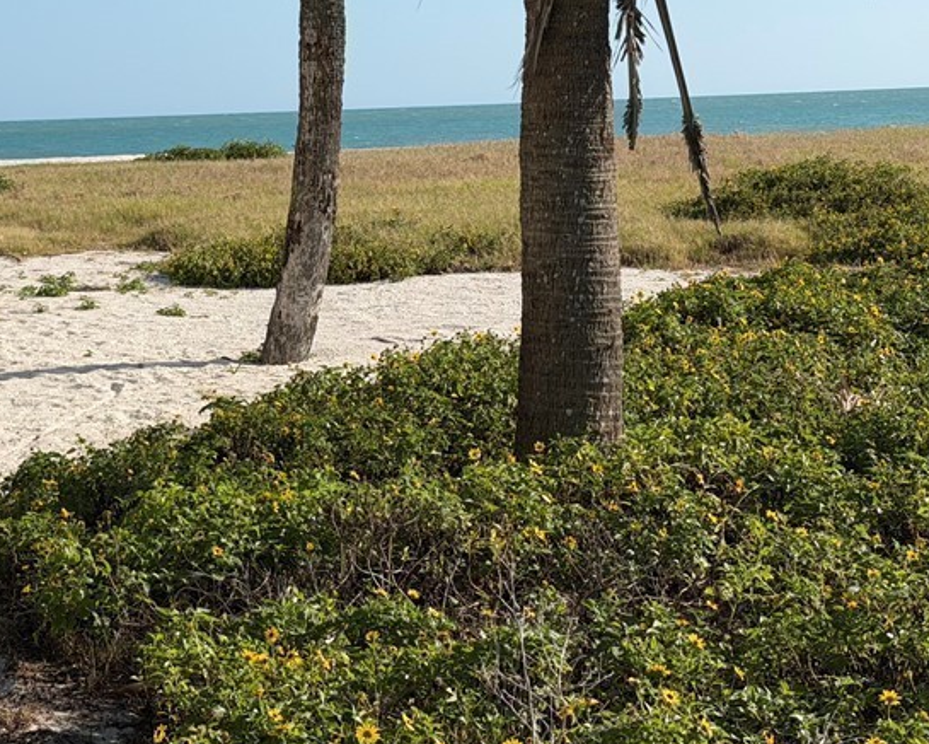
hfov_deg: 21.6
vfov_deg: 17.4
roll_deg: +2.4
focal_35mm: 88
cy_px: 268
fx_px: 2420
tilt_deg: -5.0
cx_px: 263
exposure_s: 1/6536
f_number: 1.78
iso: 64
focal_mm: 6.76
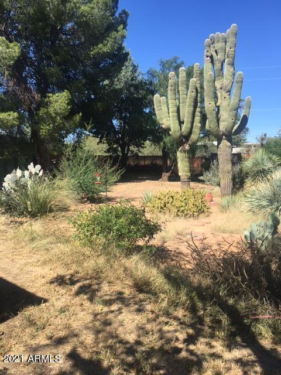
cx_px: 140
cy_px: 188
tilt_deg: -4.4
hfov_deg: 48.2
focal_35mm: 29
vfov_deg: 61.7
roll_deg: +1.3
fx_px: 314
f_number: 2.2
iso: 25
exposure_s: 1/962
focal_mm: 4.15
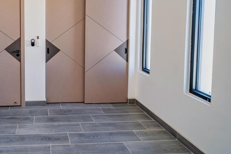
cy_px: 32
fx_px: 148
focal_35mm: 23
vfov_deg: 51.8
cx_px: 51
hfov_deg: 69.7
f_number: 5.6
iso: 400
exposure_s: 1/45
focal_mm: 14
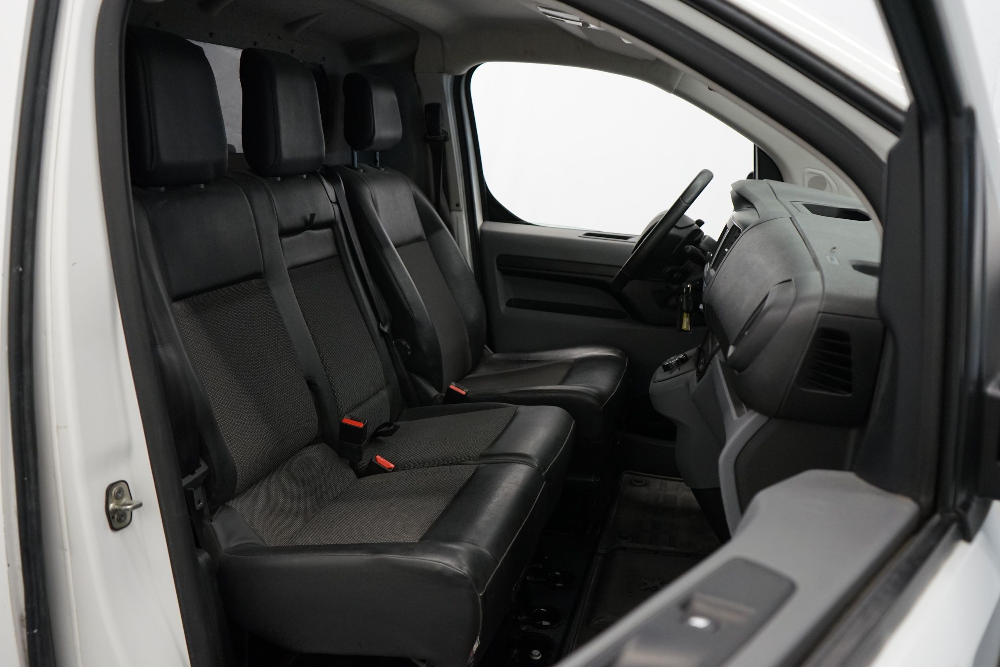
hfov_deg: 63.7
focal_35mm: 29
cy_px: 334
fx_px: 806
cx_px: 500
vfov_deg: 45.0
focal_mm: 29
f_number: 4
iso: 1600
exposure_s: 1/160
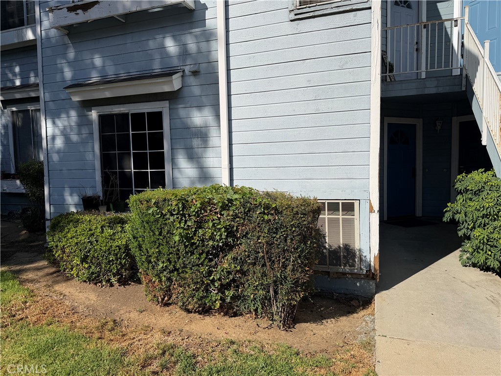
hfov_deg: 71.6
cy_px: 188
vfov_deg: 56.8
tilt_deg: -3.6
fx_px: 347
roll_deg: +1.4
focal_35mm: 24
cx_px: 250
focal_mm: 6.76
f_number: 1.78
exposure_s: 1/8130
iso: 80
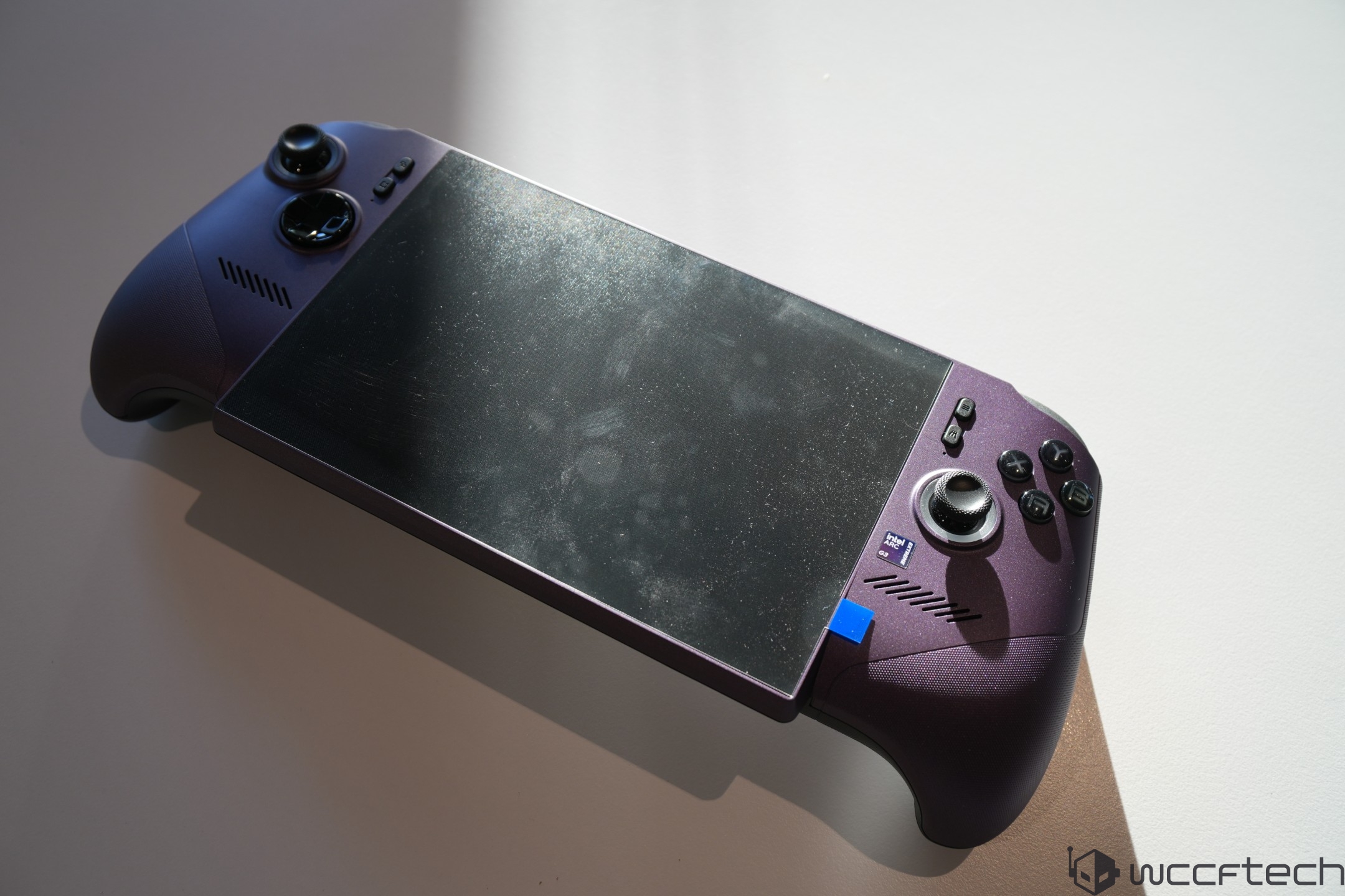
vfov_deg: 43.6
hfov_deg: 61.9
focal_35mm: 30
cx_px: 672
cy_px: 448
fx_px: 1121
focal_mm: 20
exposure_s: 1/60
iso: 100
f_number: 4
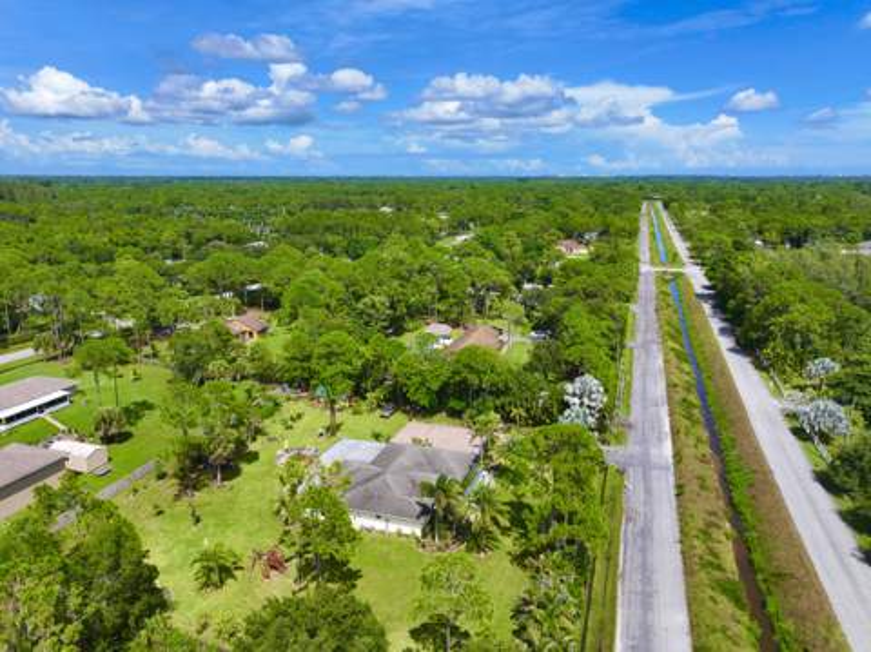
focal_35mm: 24
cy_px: 326
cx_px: 436
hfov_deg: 71.7
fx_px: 603
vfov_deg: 56.7
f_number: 2.8
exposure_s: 1/2000
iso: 100
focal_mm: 12.29
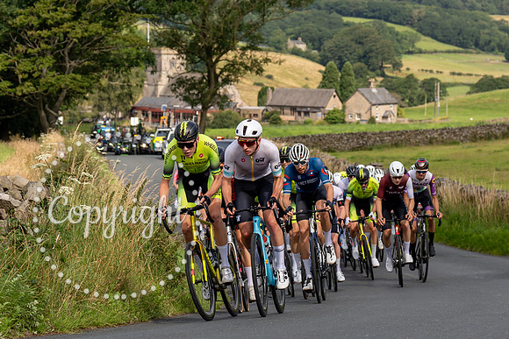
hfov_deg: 15.8
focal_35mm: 130
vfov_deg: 10.6
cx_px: 285
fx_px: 1836
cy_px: 123
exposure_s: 1/1000
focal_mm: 70
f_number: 4
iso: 100
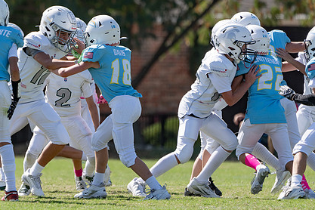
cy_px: 97
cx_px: 78
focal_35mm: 737
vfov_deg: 1.9
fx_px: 6448
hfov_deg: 2.8
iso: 200
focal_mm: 400
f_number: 5.6
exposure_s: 1/1000
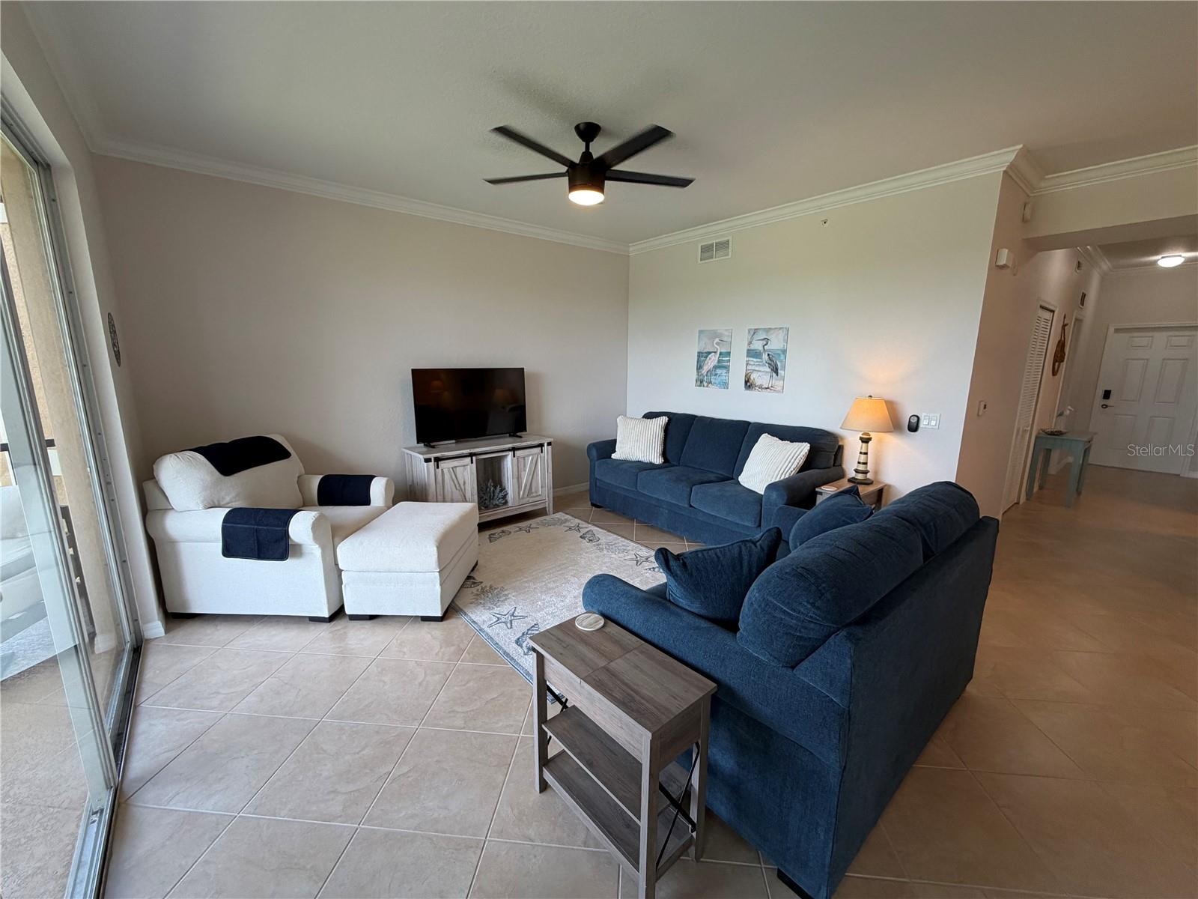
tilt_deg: -10.9
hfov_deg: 102.1
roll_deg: -0.5
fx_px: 485
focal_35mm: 14
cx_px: 599
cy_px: 450
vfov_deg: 85.7
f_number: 2.2
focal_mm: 2.22
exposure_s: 1/120
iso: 200
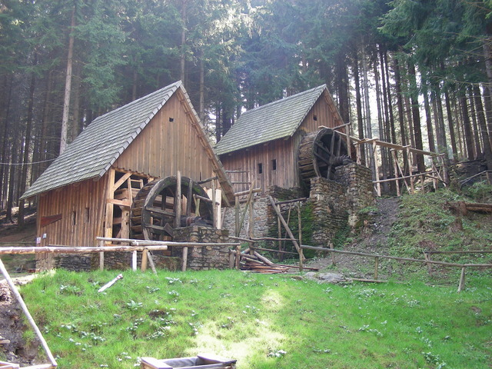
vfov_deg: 37.7
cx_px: 246
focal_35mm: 38
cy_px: 184
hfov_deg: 49.0
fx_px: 540
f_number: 3.5
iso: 72
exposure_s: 1/30
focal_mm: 6.3
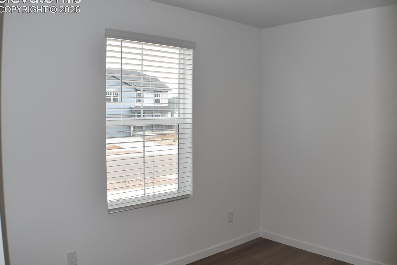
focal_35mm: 42
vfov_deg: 31.9
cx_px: 224
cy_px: 127
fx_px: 463
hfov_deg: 46.3
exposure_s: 1/125
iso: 360
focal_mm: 24
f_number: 5.6
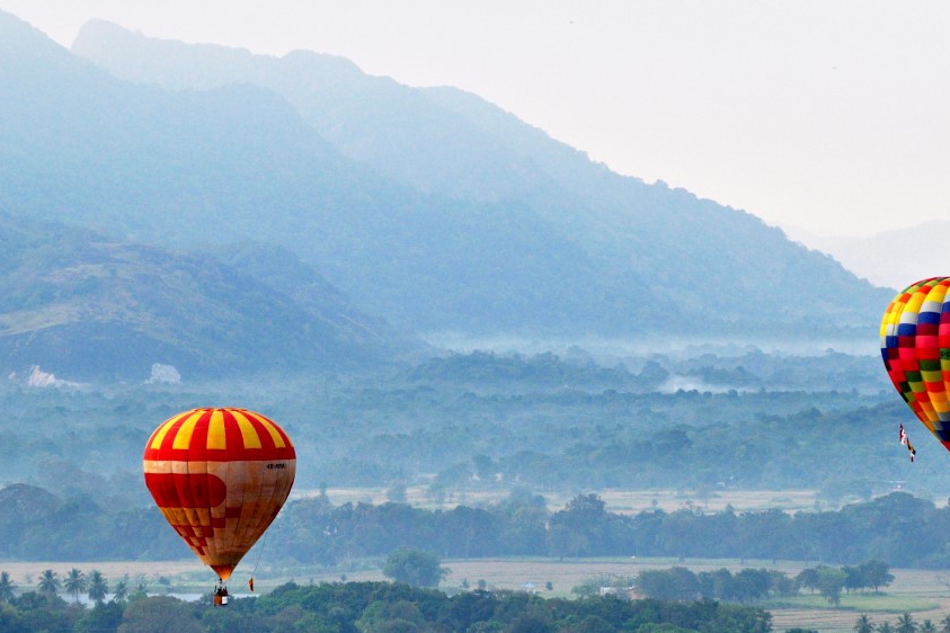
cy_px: 402
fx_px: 9763
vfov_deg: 3.7
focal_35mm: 370
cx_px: 526
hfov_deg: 5.6
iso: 200
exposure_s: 1/400
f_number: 7.1
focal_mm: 180
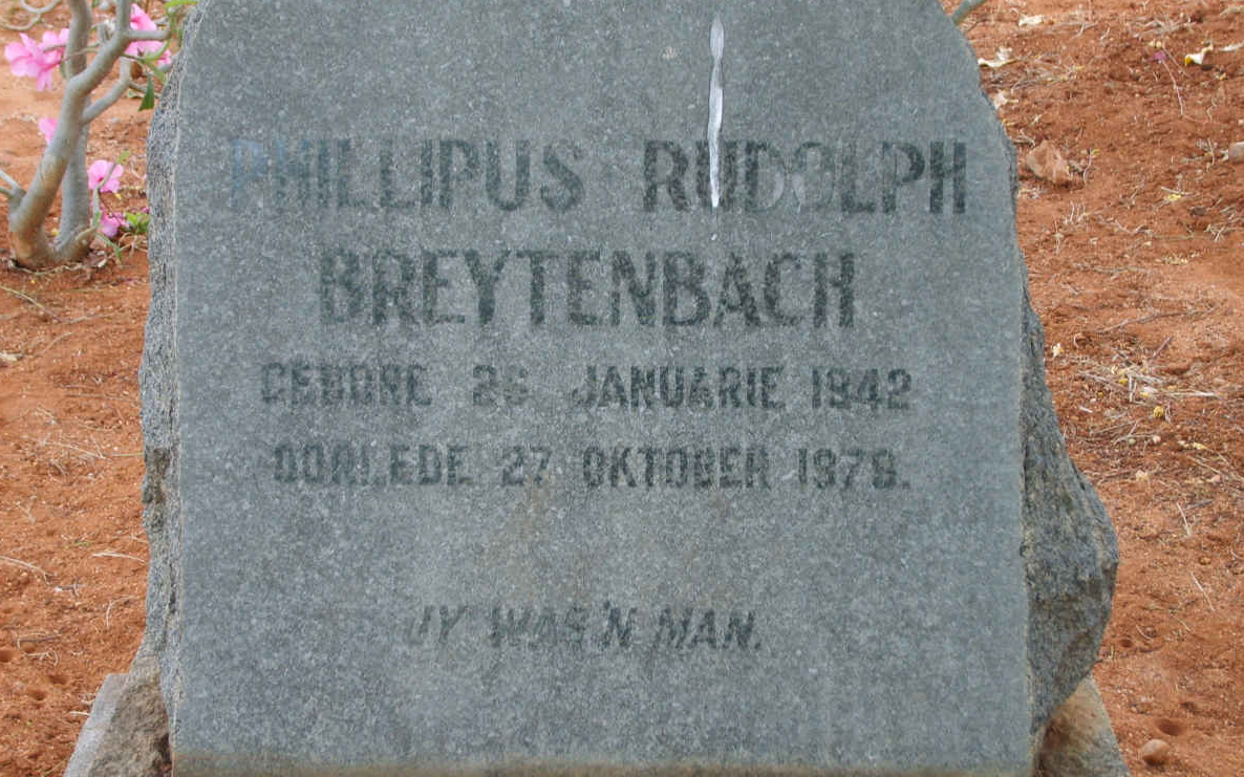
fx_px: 2203
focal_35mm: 65
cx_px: 620
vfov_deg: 20.0
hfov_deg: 31.5
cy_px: 398
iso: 50
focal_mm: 10.3
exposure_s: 1/45
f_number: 3.6
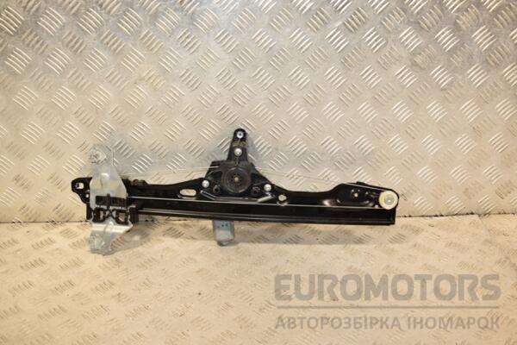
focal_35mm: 42
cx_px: 258
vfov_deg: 31.9
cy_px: 172
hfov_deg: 46.4
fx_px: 603
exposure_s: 1/200
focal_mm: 28
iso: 800
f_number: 6.3
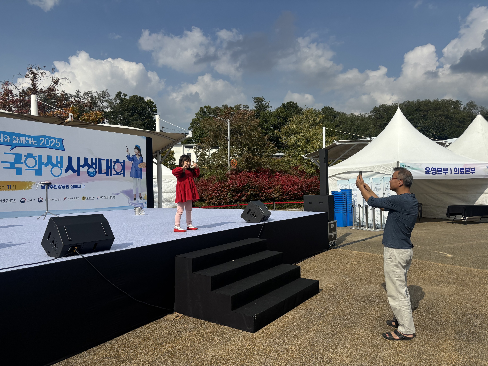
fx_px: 367
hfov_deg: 67.3
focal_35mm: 26
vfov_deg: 53.1
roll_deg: +1.0
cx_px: 244
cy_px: 183
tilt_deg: -4.2
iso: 50
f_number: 1.6
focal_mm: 5.96
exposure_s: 1/5618
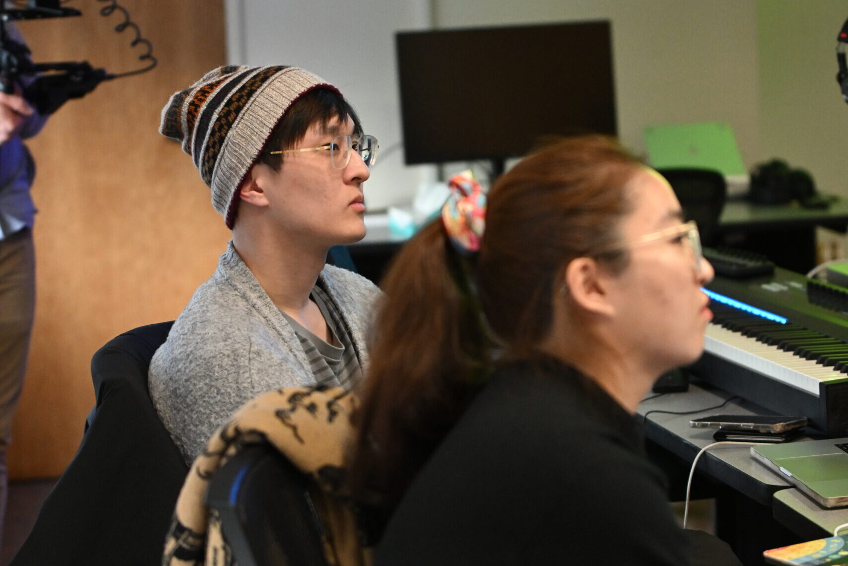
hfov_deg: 28.8
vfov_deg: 19.5
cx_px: 424
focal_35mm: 70
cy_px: 283
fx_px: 1650
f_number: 2.8
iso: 4000
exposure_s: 1/400
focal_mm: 70
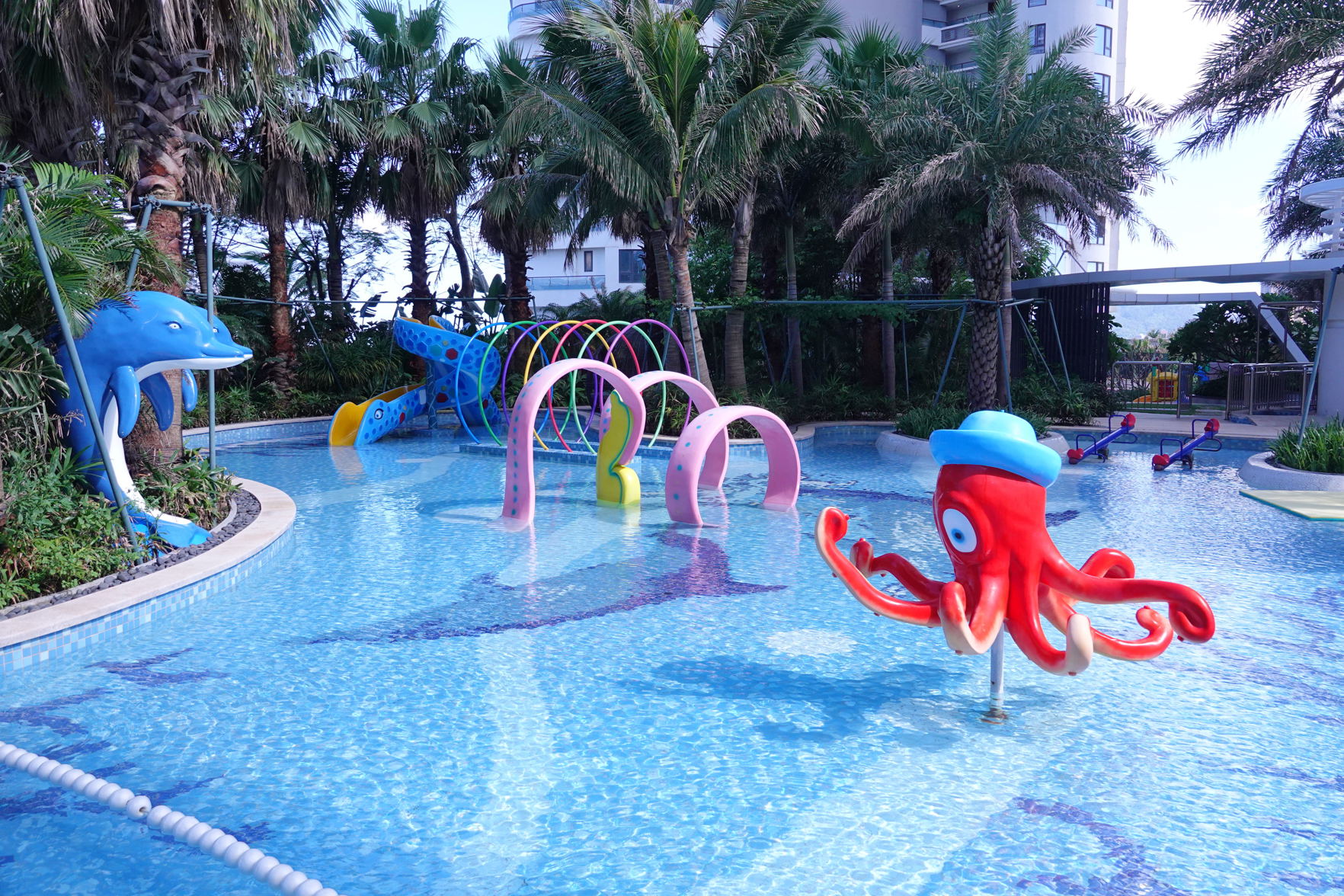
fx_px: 1008
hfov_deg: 67.4
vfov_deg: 47.9
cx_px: 672
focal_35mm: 27
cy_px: 448
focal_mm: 9.99
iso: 320
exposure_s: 1/1600
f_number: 2.8
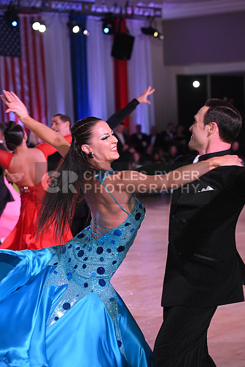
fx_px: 1041
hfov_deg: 13.4
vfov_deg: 20.0
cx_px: 122
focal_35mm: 102
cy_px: 184
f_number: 5.6
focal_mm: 102
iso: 1600
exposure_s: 1/200
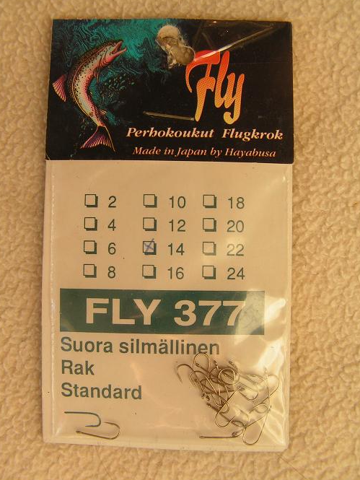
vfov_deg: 47.9
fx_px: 541
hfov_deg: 36.8
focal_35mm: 39
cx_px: 177
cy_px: 240
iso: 50
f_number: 5
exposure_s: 1/50
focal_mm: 6.3
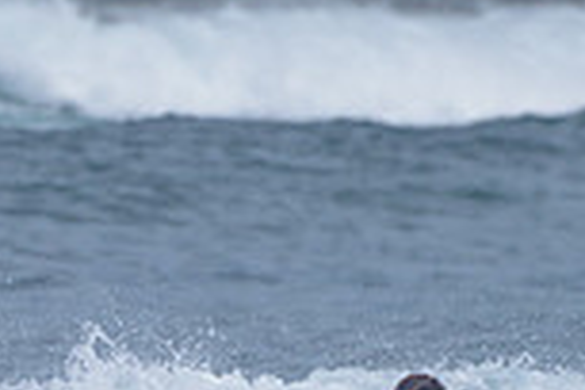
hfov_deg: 0.9
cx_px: 324
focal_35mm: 2330
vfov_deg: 0.6
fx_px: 37860
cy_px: 428
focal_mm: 500
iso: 280
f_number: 5.6
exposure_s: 1/2000
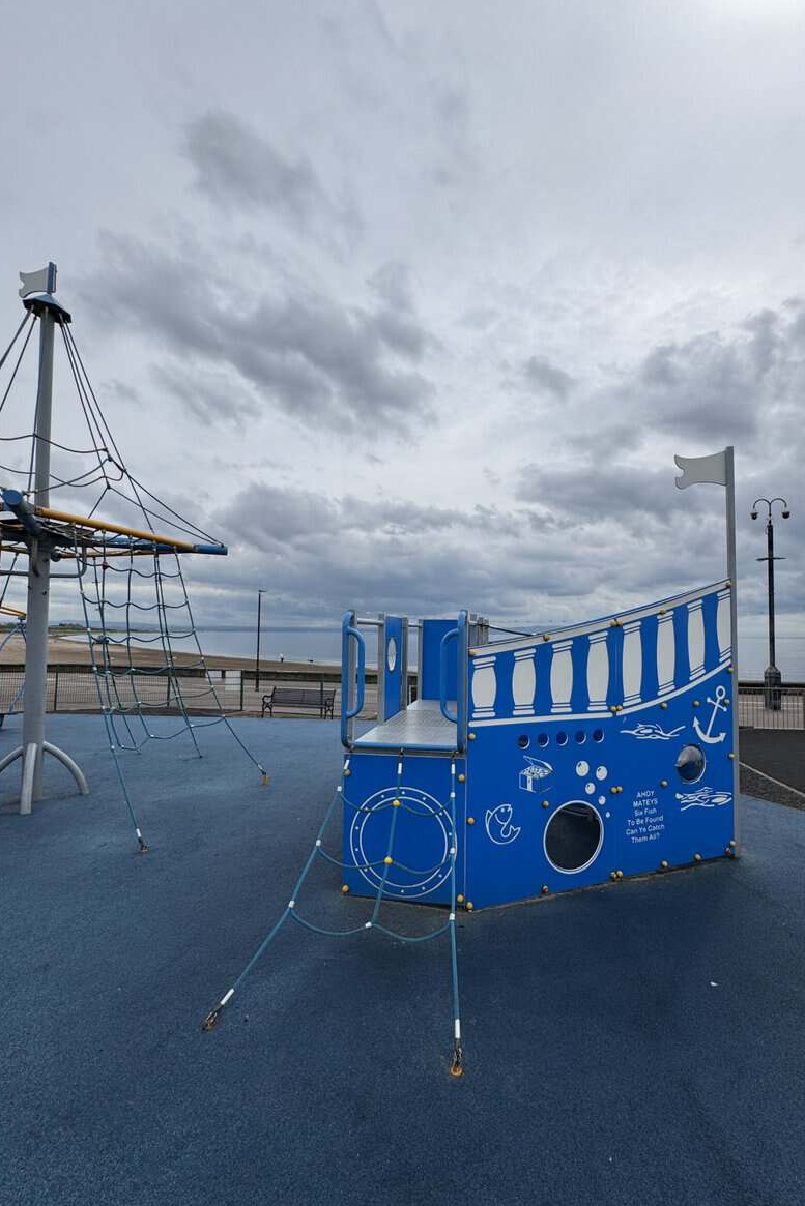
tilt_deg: +2.9
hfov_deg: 77.1
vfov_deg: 100.4
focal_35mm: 15
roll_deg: -0.9
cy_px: 619
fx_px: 503
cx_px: 442
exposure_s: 1/3906
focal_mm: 2.22
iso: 40
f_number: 2.2
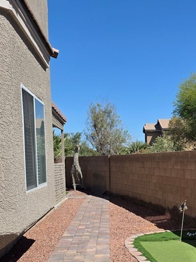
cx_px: 144
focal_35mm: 51
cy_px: 189
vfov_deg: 36.8
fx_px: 385
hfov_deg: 28.2
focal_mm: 6.25
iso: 80
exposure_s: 1/7333
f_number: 1.7
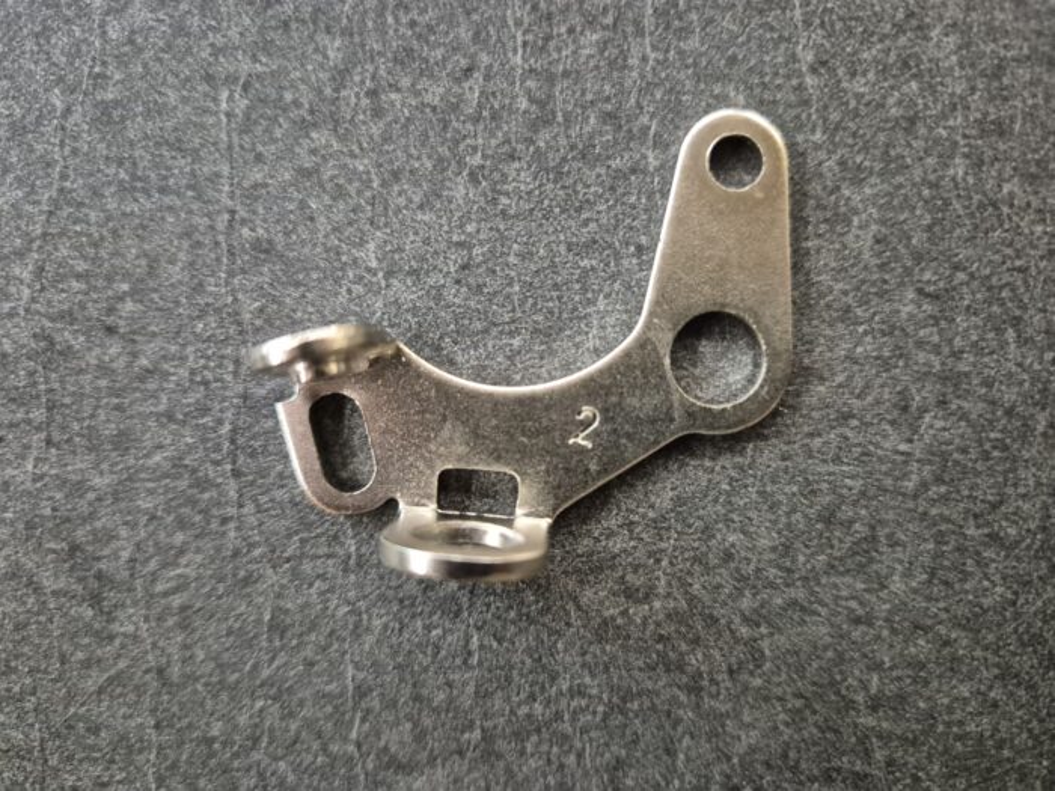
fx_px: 701
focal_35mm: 23
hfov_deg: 73.9
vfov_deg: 58.9
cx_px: 528
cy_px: 396
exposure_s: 1/100
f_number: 1.8
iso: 2000
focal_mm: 5.4
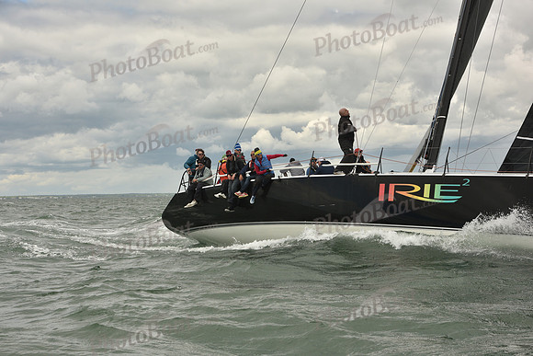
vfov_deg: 17.1
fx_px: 1185
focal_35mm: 80
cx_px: 266
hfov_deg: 25.4
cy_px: 178
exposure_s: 1/800
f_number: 11
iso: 320
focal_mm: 80
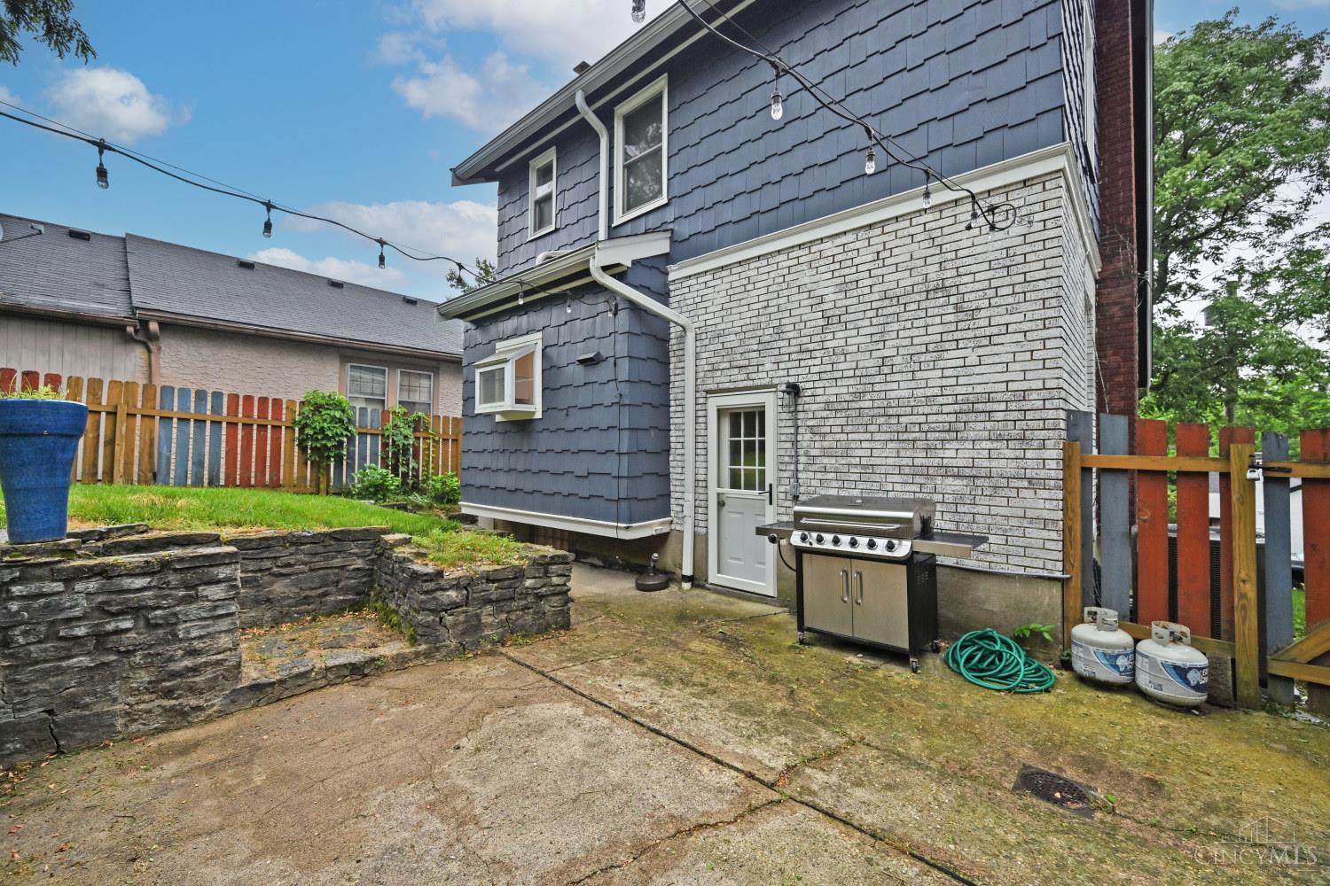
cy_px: 443
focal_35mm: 14
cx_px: 665
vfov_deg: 81.2
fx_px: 517
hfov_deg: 104.3
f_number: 5
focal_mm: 14
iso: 200
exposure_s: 1/250
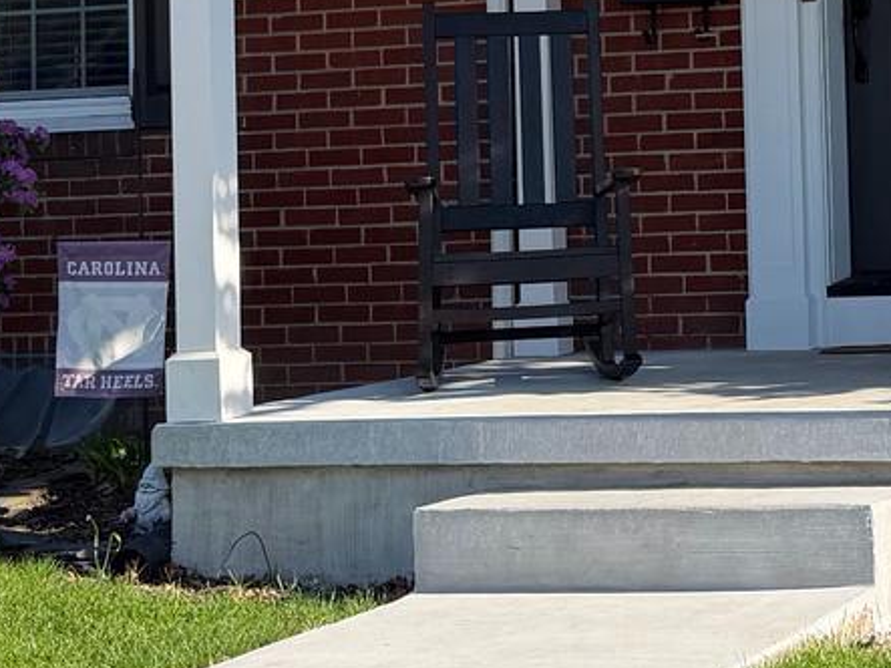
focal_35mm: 111
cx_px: 937
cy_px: -28
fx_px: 2856
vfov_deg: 13.1
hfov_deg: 17.2
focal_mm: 6.76
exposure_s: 1/1770
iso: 80
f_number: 1.78
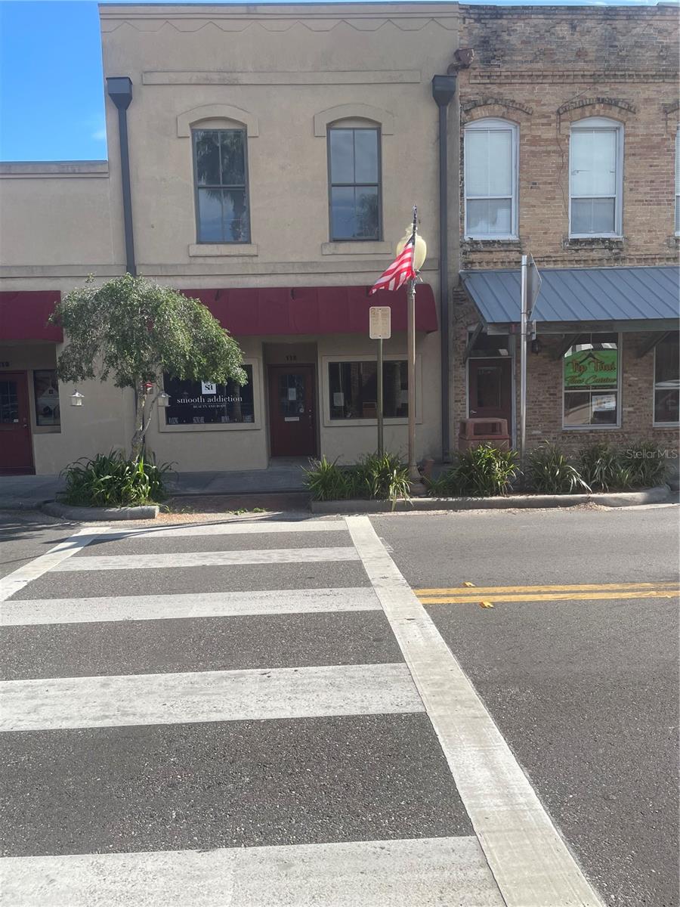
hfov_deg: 53.1
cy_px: 454
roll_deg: +2.0
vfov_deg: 67.3
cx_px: 340
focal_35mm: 26
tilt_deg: -4.8
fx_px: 681
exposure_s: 1/3205
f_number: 1.6
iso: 50
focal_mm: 4.2
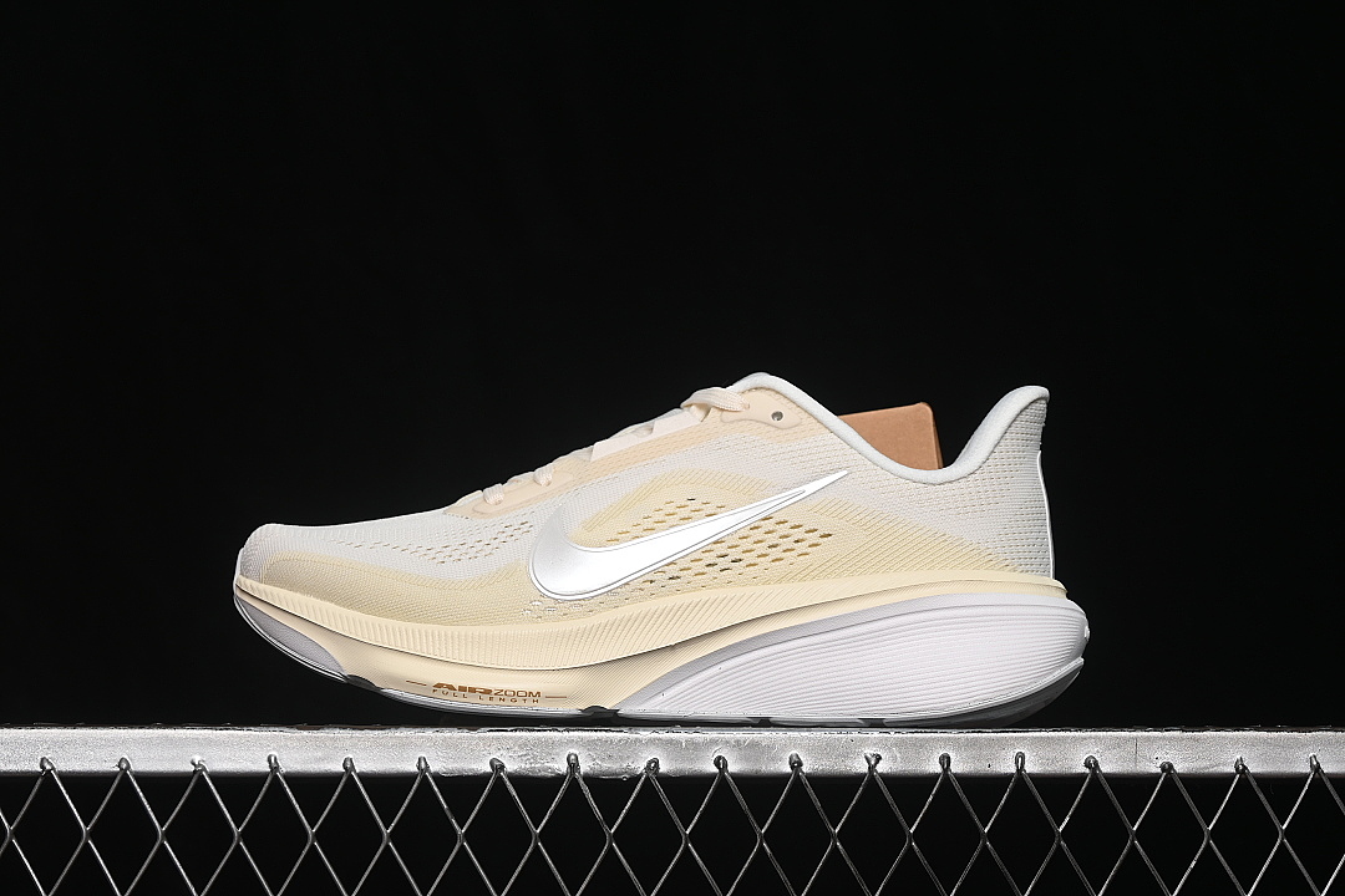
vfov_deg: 18.2
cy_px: 448
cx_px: 672
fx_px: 2802
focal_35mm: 75
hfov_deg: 27.0
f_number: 6.3
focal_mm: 50
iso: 160
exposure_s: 1/60
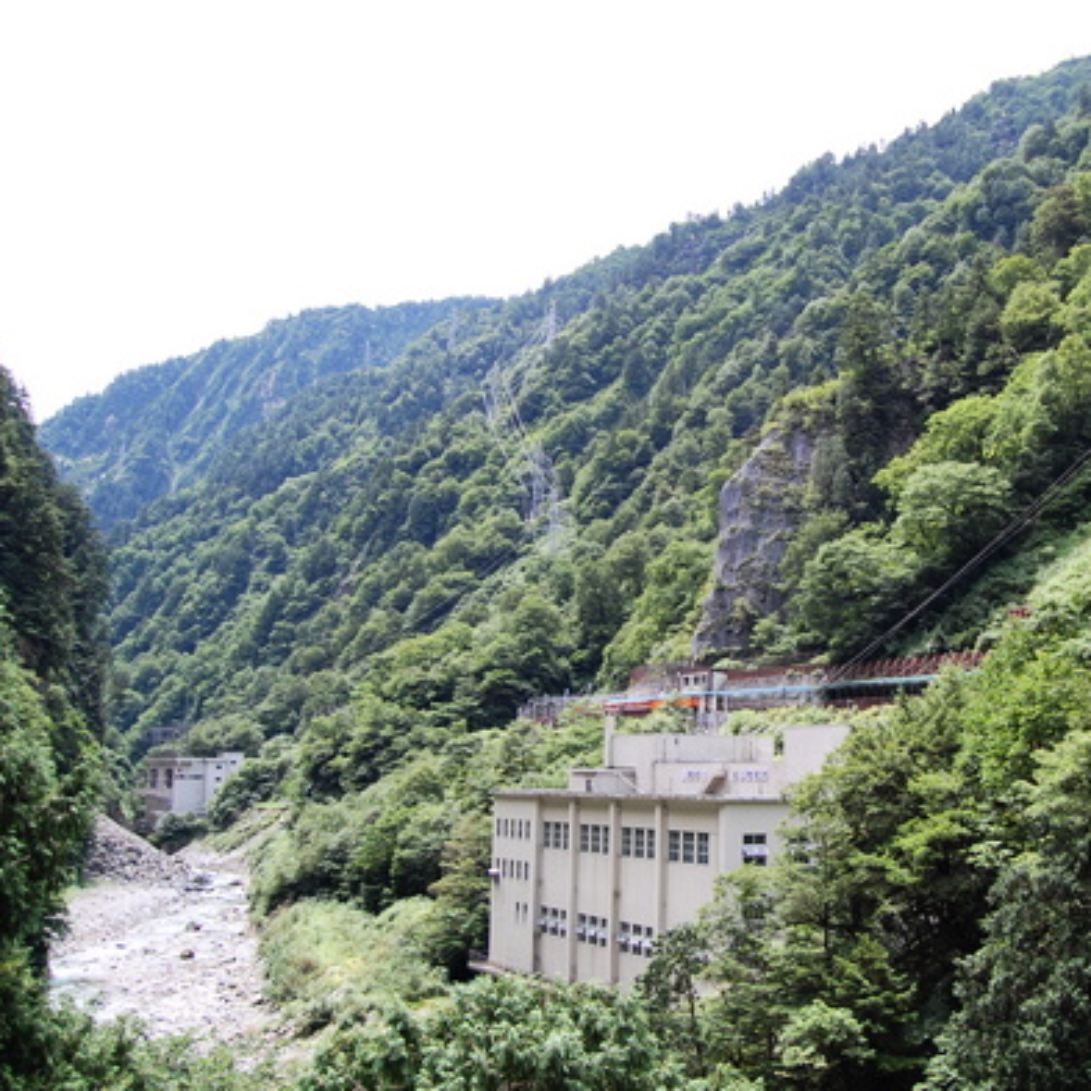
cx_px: 813
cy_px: 551
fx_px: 1248
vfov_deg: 47.2
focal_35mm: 35
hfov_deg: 45.6
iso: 200
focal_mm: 18
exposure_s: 1/160
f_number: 6.3
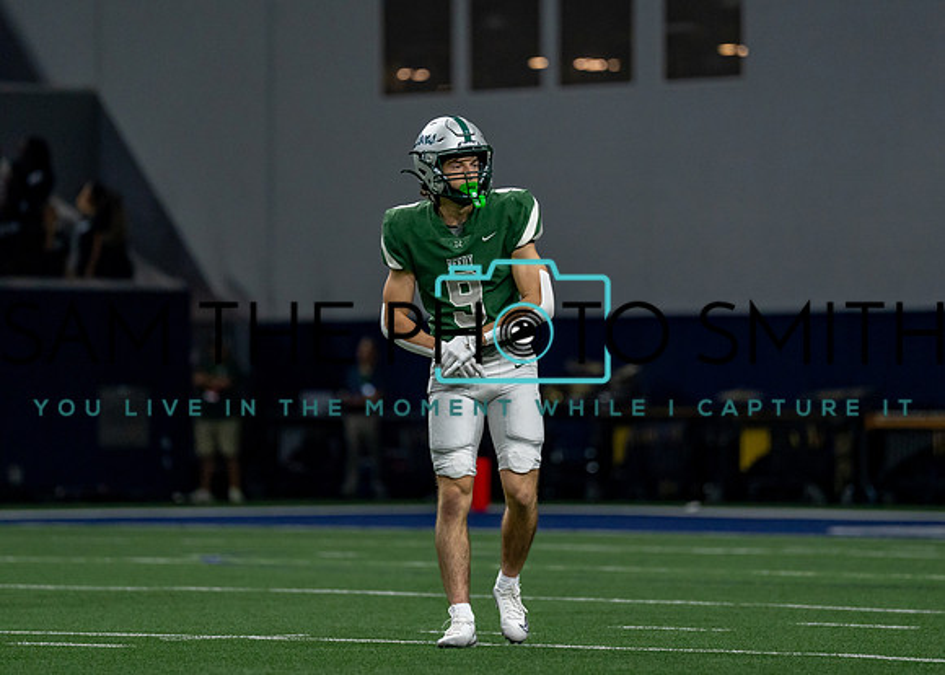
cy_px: 290
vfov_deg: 5.0
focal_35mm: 287
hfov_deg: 7.0
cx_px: 476
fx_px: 7694
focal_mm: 200
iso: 1600
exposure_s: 1/1600
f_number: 2.8
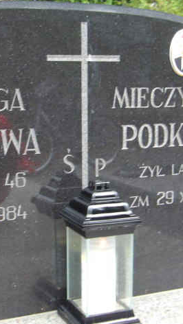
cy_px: 164
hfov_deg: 19.4
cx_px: 63
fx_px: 534
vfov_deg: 33.8
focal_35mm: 62
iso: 100
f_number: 3.7
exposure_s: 1/73
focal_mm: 7.6
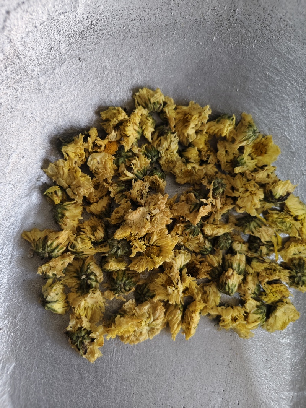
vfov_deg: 73.9
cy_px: 204
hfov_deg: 58.9
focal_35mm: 23
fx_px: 271
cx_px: 153
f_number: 1.88
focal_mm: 5.56
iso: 288
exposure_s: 1/100
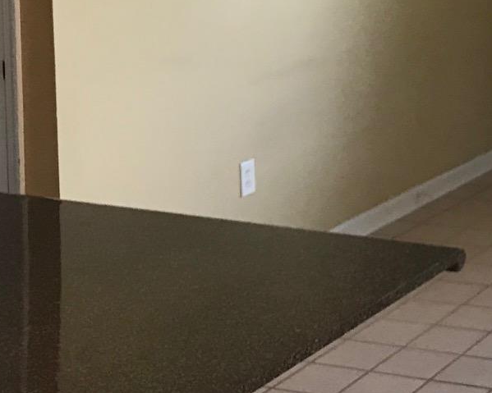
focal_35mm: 92
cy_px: -40
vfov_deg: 16.2
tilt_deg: -5.4
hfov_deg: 18.8
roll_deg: -1.4
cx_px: 697
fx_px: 1339
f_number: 1.8
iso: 32
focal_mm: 3.99
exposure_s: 1/30
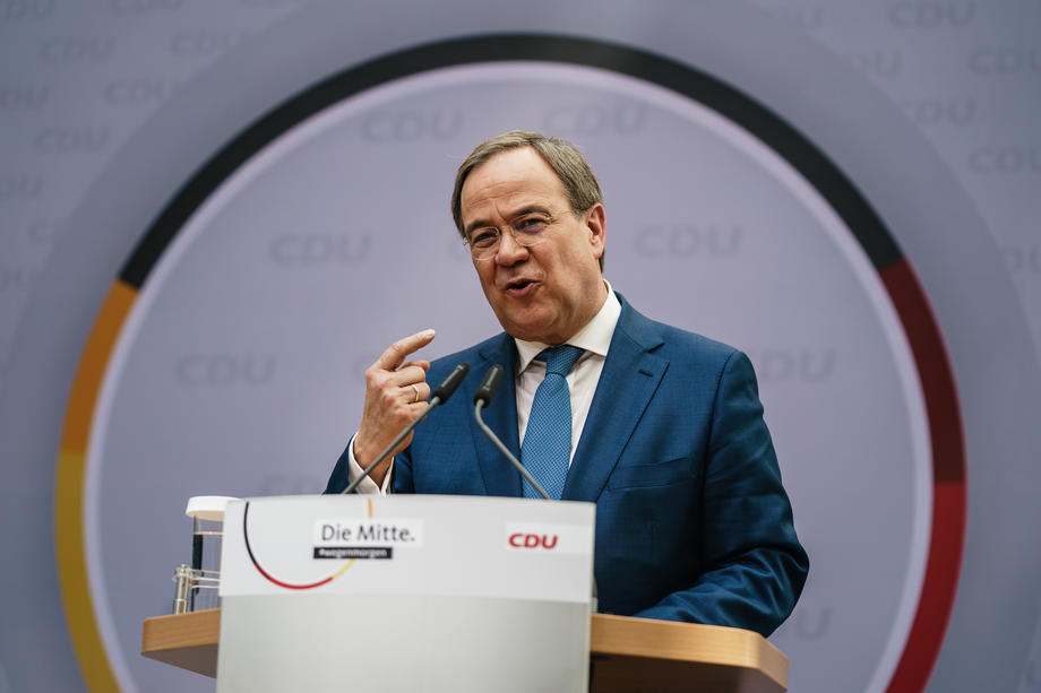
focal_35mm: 89
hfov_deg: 22.9
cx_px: 520
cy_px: 346
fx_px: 2573
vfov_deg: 15.4
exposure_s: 1/200
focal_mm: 89
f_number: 2.8
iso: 200
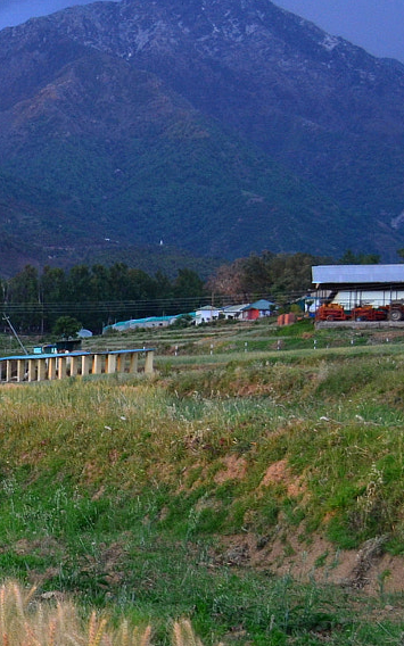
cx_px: -444
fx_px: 1515
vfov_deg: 23.9
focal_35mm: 86
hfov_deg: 12.9
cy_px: 470
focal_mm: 20
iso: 640
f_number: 6.3
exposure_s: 1/160
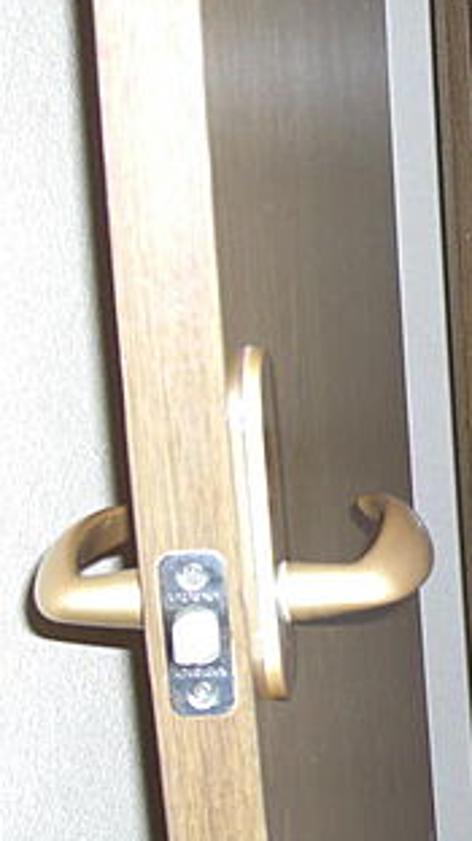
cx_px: 860
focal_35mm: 85
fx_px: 1895
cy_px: 464
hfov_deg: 12.8
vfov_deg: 25.0
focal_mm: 7.9
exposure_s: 1/60
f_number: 2.8
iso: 200
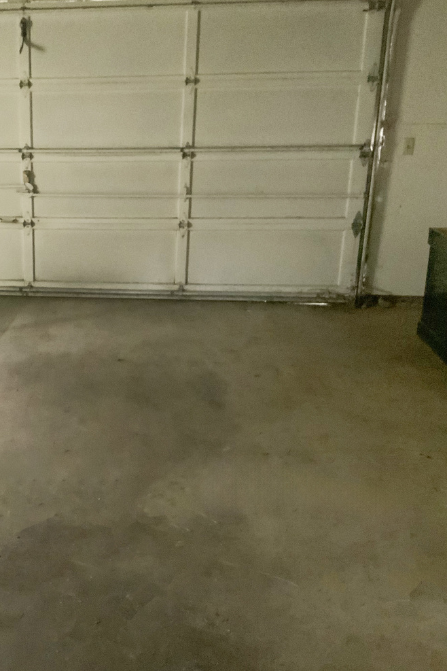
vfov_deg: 44.5
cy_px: 356
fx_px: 819
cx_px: 41
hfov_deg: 29.2
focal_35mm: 44
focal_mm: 3
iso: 640
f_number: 1.8
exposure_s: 1/24
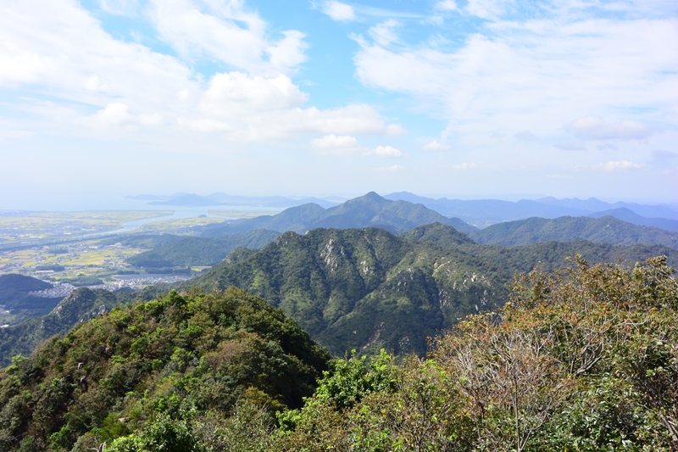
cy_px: 226
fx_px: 659
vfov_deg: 37.8
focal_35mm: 35
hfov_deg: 54.4
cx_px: 339
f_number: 5.6
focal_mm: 13
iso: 160
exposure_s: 1/500
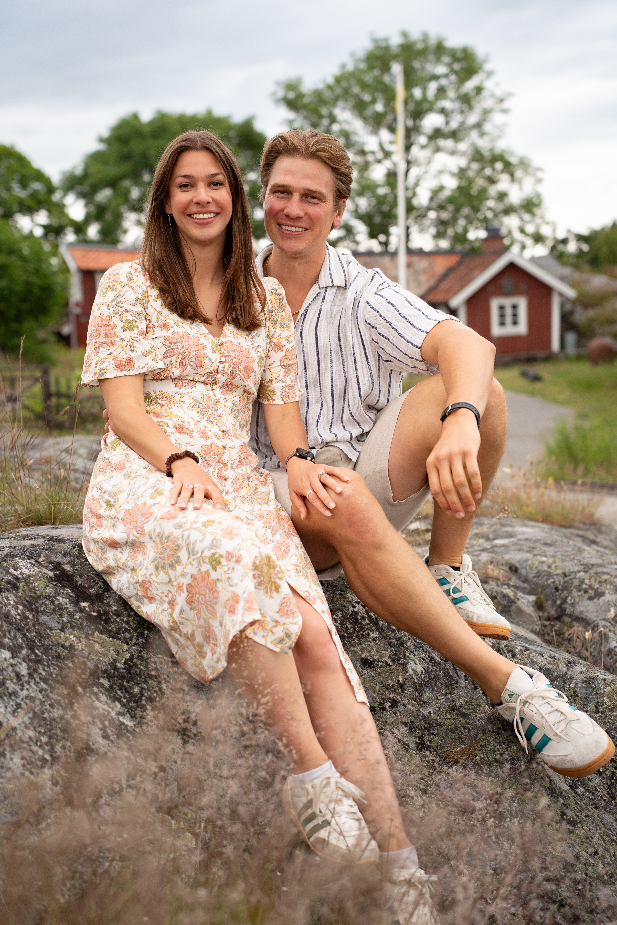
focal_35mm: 50
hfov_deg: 27.0
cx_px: 316
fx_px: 1285
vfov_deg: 39.6
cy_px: 459
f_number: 2.8
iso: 320
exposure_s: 1/1250
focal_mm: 47
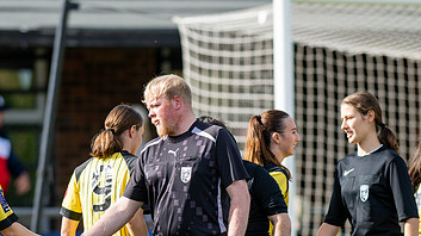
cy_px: 233
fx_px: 7307
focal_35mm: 655
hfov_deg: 3.3
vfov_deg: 1.9
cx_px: 234
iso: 200
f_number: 2.8
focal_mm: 300
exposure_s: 1/2000
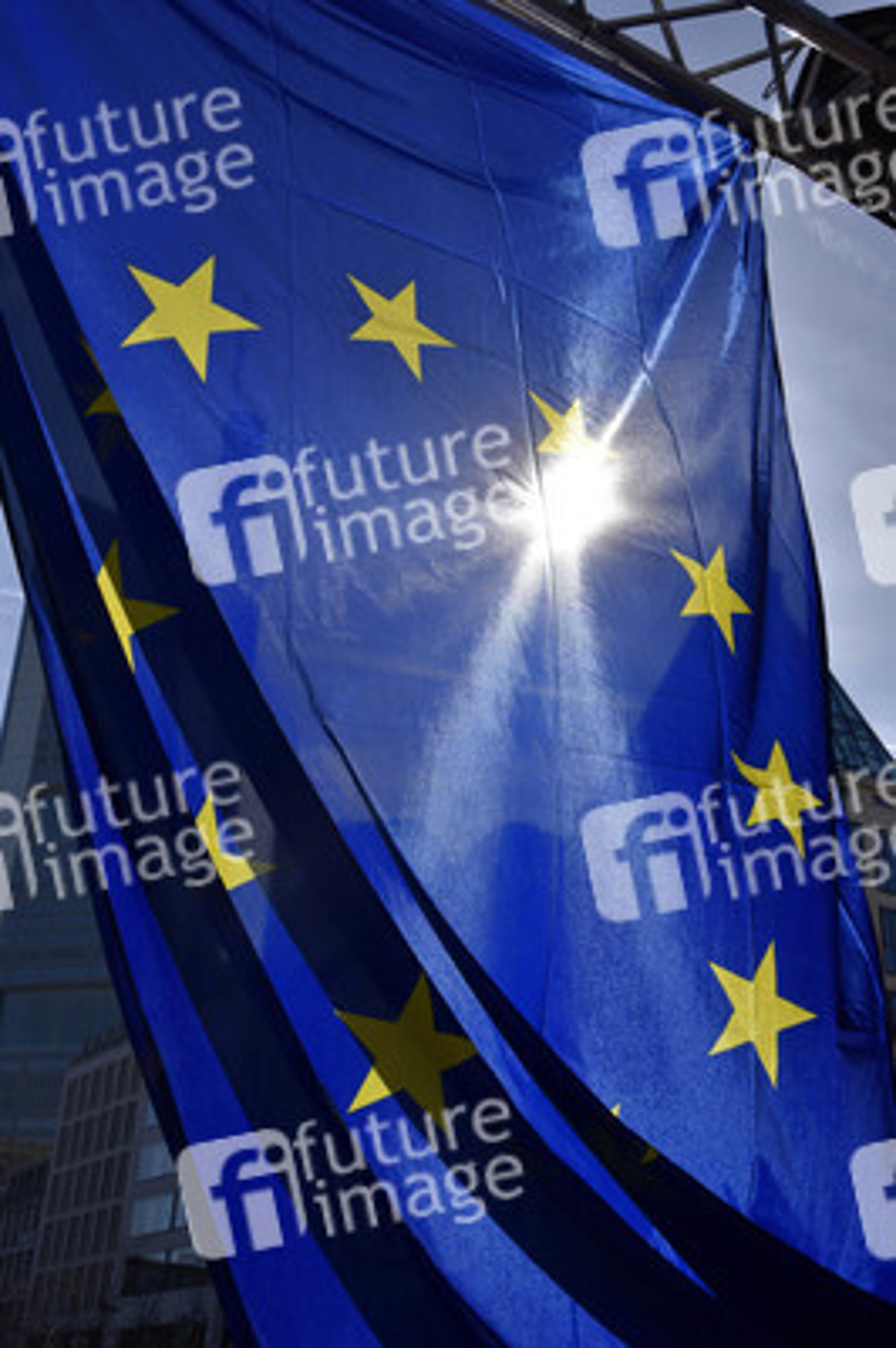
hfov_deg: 33.3
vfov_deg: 48.5
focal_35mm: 40
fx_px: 1496
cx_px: 448
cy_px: 674
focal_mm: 40
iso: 200
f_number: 13
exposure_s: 1/640
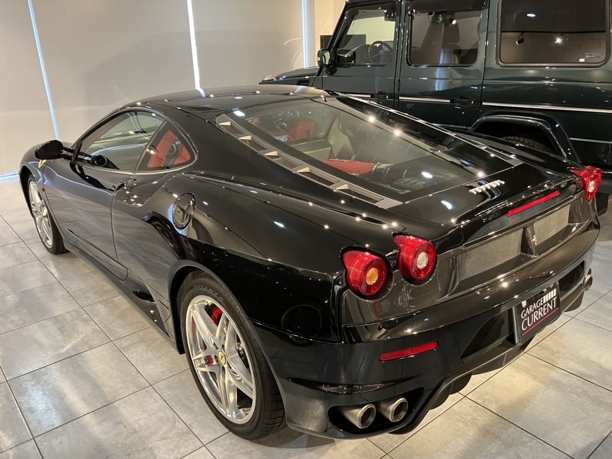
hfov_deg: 63.4
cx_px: 306
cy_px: 230
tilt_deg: -20.8
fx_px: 495
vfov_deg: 49.7
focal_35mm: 28
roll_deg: +1.1
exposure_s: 1/50
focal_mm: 3.99
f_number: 1.8
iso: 250
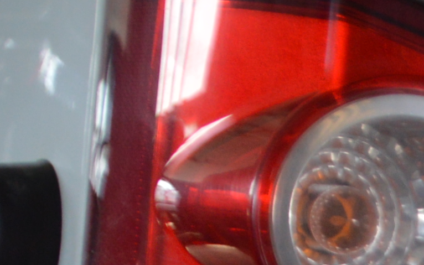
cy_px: 529
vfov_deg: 7.8
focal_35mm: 162
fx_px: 1872
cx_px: 629
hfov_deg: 12.3
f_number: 4
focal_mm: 18
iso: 400
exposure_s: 1/60
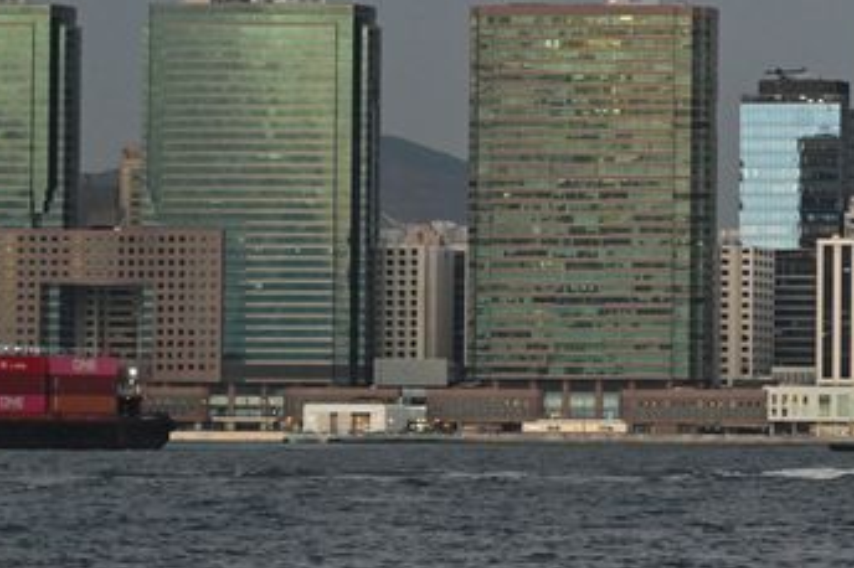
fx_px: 6923
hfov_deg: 7.0
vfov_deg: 4.7
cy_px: -7
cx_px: 1159
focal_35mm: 292
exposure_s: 1/100
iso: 1600
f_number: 9
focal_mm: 98
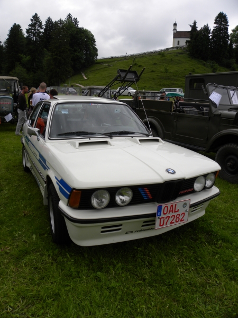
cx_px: 119
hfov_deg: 53.1
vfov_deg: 67.3
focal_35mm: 26
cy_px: 159
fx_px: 238
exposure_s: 1/222
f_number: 4.5
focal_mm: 4.6
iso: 64
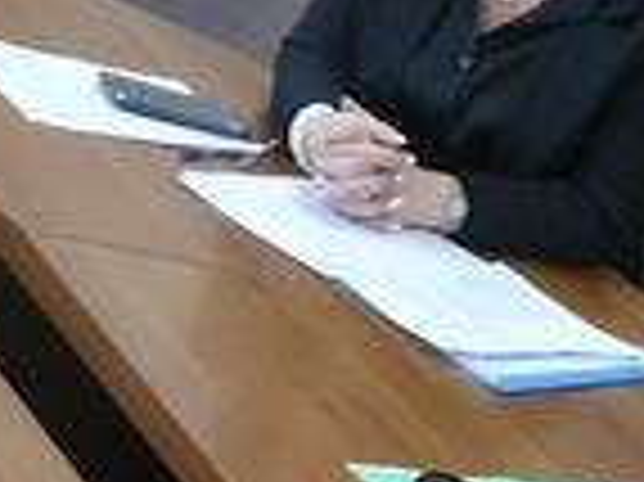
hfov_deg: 10.1
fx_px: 3643
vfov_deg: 7.5
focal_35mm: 196
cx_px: 581
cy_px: 441
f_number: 2.8
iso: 100
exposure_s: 1/30
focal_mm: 7.4
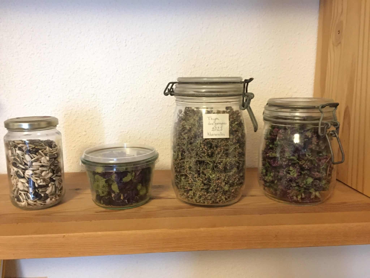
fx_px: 310
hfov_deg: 61.7
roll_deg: -0.4
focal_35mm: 29
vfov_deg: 48.2
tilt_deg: -9.7
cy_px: 139
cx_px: 185
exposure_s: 1/17
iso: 640
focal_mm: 4.15
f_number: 2.2
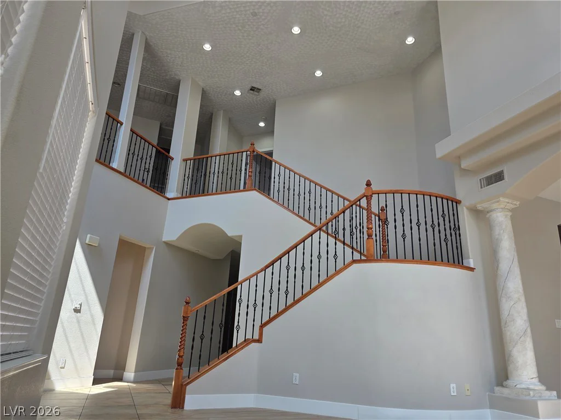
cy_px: 210
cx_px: 280
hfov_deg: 73.9
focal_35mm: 23
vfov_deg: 58.9
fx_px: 373
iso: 32
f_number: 1.7
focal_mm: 6.3
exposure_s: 1/120
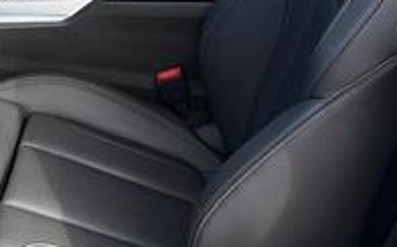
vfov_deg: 14.2
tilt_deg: -25.6
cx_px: 115
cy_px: -26
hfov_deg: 22.9
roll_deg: -0.6
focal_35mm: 90
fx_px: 973
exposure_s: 1/667
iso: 64
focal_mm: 5.96
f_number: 1.6
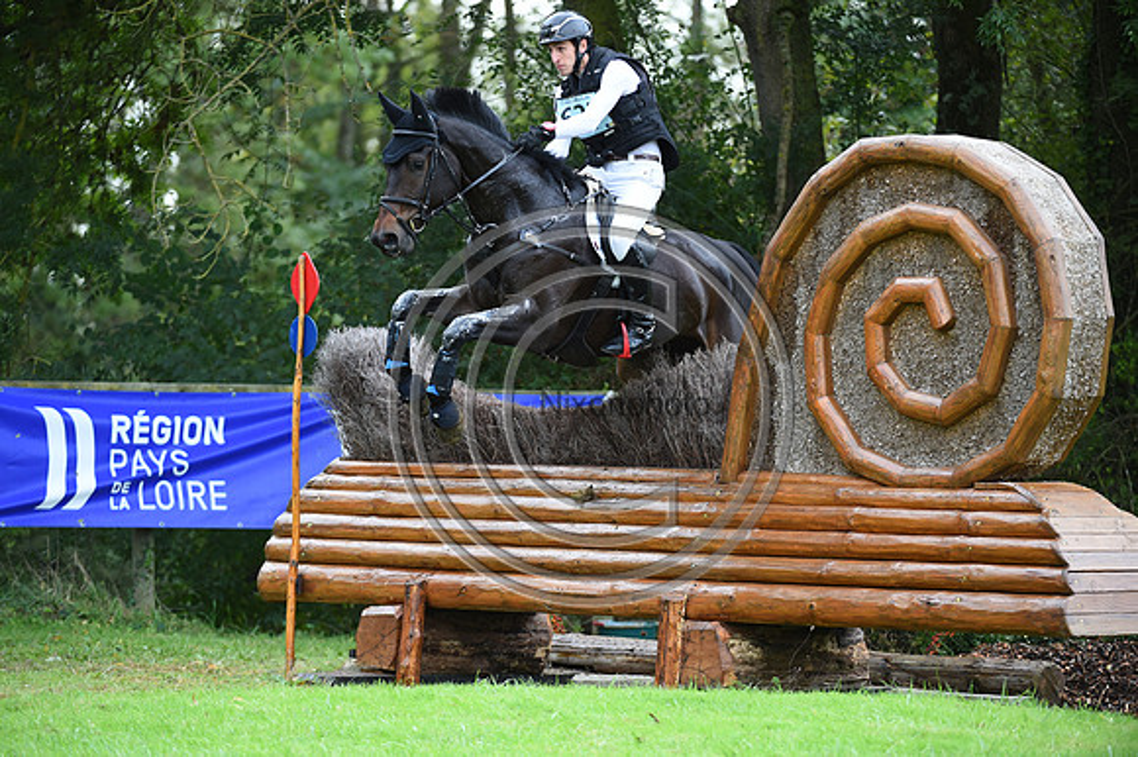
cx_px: 569
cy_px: 378
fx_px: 7898
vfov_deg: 5.5
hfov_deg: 8.2
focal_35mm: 250
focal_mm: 250
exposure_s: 1/1250
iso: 1250
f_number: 4.5
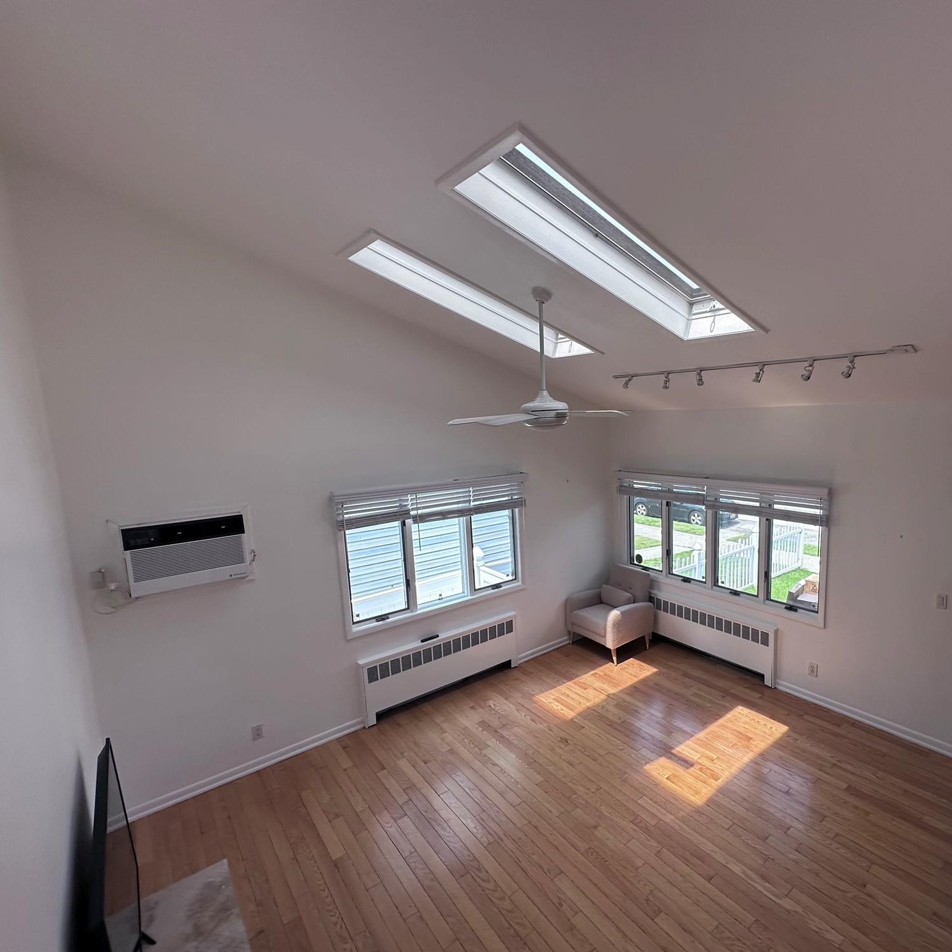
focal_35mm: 17
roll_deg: +1.1
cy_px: 488
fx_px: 529
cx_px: 581
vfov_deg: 84.0
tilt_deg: -8.0
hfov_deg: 82.7
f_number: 2.2
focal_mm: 2.22
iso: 40
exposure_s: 1/222
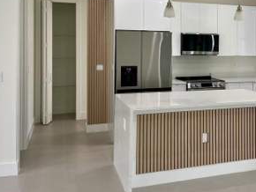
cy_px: 48
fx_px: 318
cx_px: 188
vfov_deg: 33.0
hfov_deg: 42.6
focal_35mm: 43
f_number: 1.6
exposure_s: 1/120
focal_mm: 5.1
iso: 100
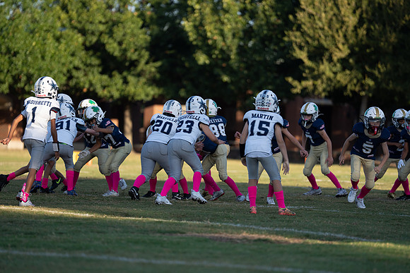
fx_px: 2278
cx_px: 205
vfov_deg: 6.9
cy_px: 136
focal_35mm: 200
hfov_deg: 10.3
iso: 400
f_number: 2.8
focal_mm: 200
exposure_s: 1/2500
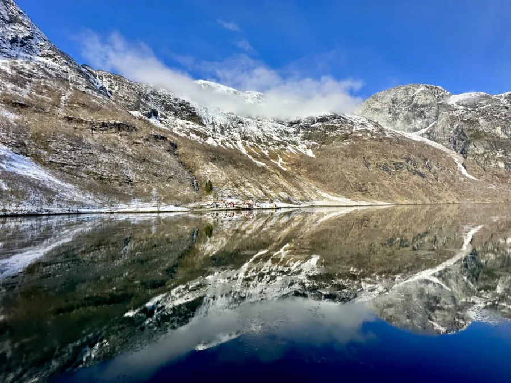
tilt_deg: +3.5
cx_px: 256
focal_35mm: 14
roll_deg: +0.8
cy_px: 192
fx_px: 207
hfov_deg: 102.1
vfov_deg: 85.7
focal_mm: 2.22
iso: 50
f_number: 2.2
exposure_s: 1/1887
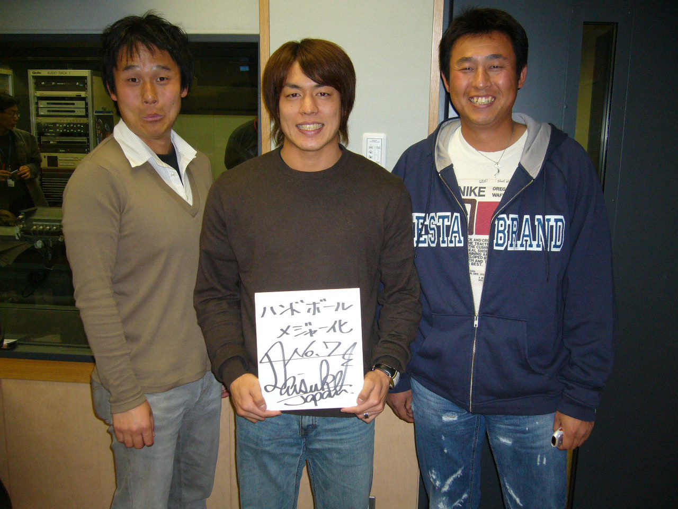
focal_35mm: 35
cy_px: 254
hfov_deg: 52.6
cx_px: 339
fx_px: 686
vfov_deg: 40.7
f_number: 2.8
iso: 160
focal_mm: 5.8
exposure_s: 1/60
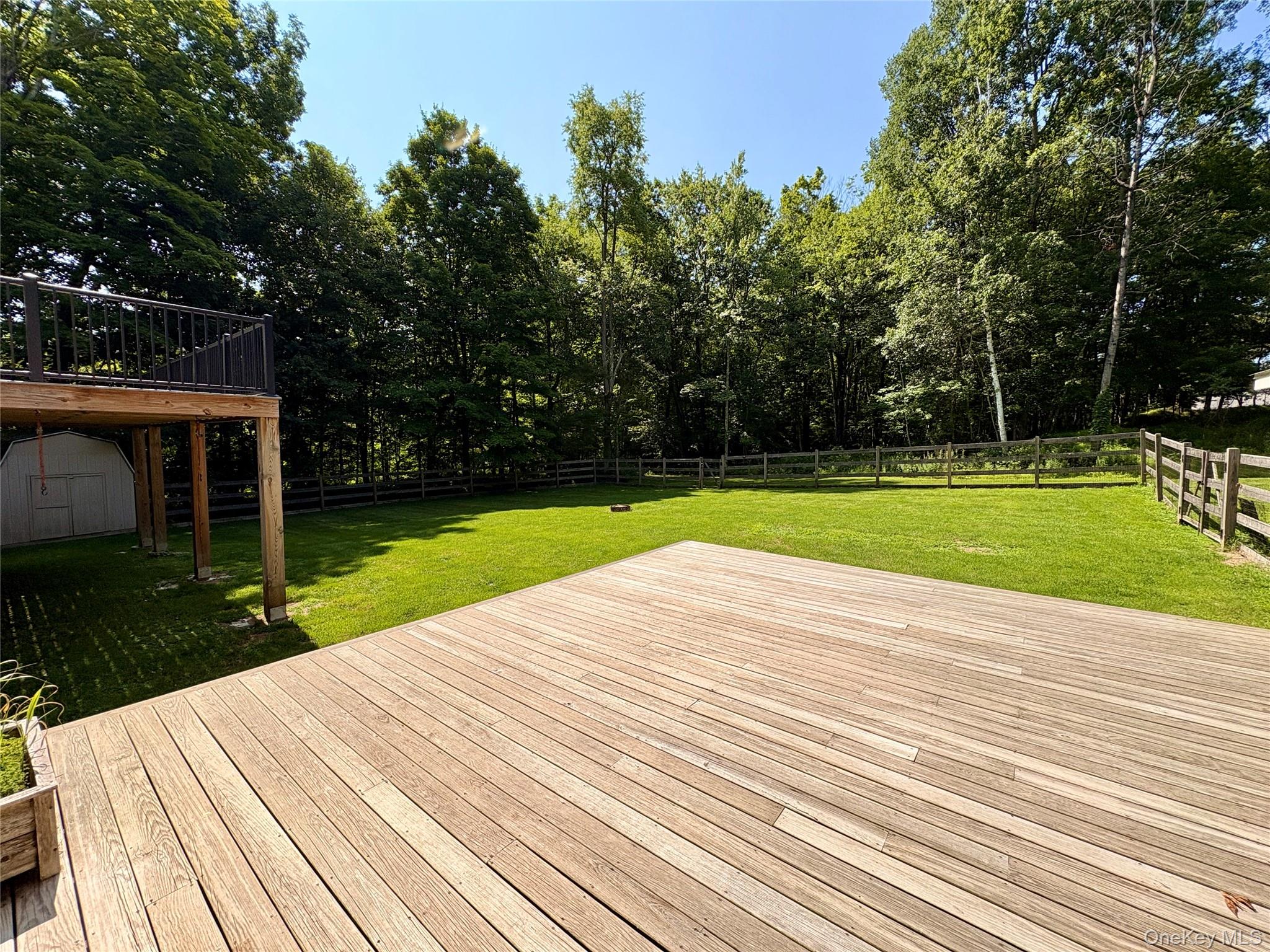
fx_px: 514
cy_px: 476
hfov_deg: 102.1
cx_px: 635
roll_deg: +0.2
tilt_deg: -2.6
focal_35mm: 14
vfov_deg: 85.7
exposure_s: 1/1277
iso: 50
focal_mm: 2.22
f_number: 2.2
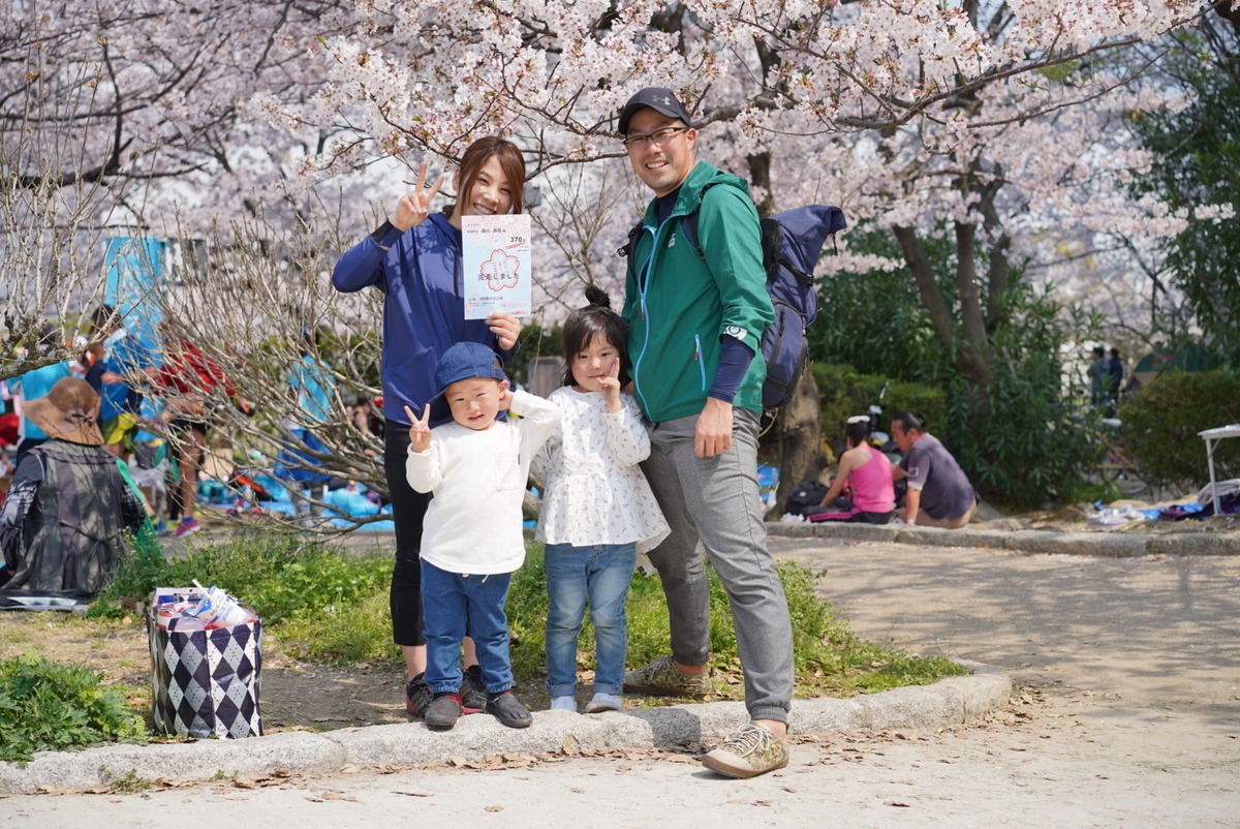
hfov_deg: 36.2
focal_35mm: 55
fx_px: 1896
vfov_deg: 24.7
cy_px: 414
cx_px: 620
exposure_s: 1/800
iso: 100
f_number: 4
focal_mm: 55
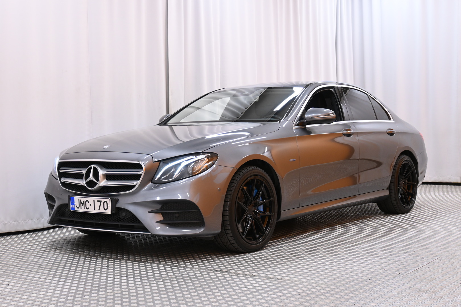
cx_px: 230
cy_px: 154
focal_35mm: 50
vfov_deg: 27.3
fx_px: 634
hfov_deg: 40.0
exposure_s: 1/40
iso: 640
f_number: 5
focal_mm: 33
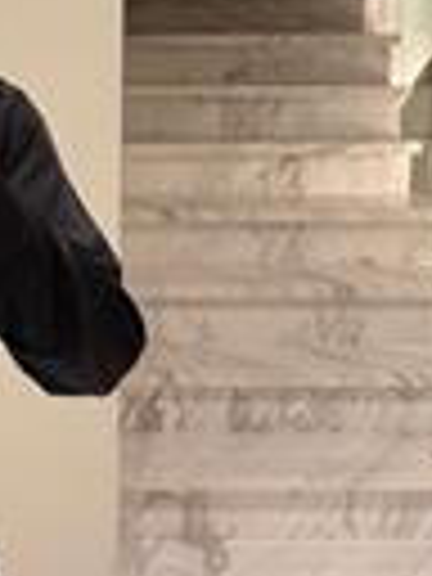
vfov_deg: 25.7
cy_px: 144
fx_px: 1248
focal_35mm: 75
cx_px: -130
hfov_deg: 18.3
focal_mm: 6.76
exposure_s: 1/50
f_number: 1.78
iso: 160
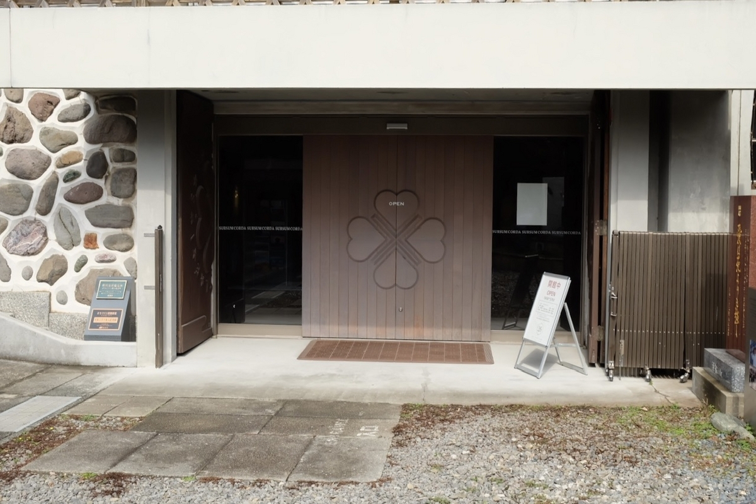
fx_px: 840
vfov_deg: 33.4
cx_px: 378
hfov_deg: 48.5
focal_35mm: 40
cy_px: 252
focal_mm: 26.5
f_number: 7.1
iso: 400
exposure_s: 1/420
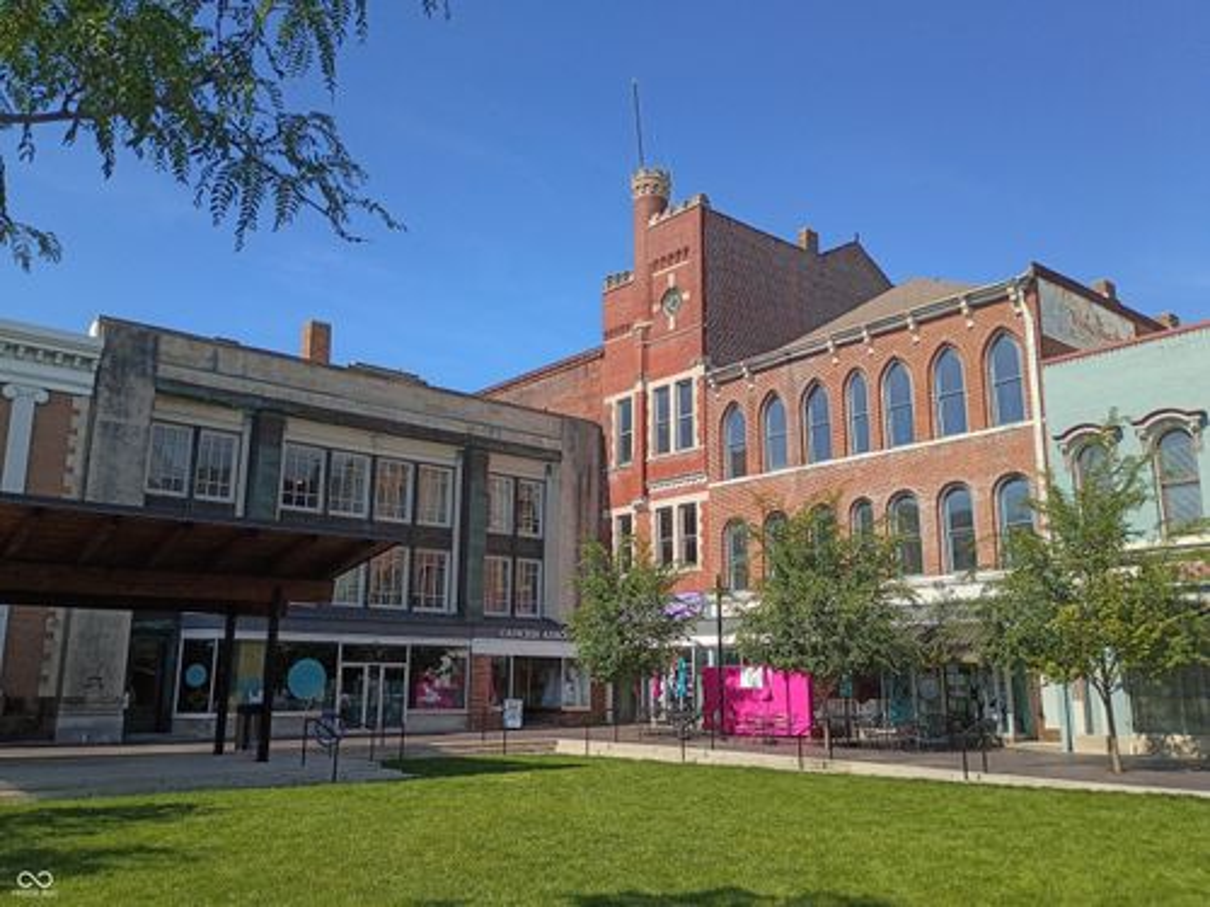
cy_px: 454
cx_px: 605
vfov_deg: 48.2
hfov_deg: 61.7
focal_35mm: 29
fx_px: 1014
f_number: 1.8
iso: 103
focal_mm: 4.27
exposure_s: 1/997
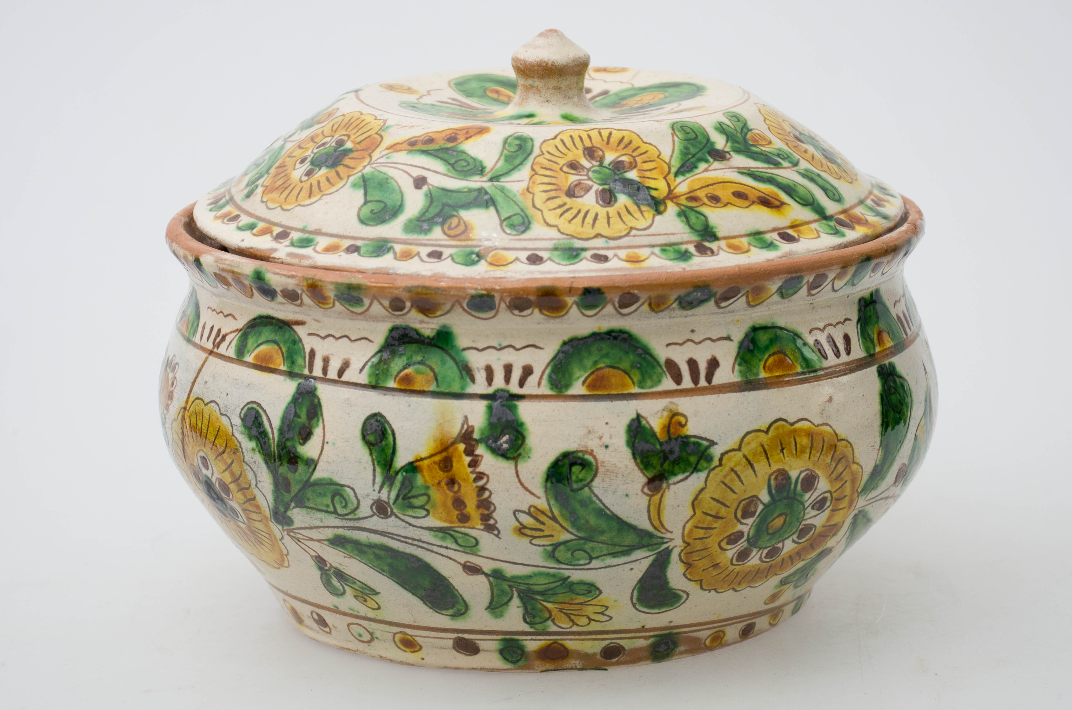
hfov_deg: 24.2
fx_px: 2496
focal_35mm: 84
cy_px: 355
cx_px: 536
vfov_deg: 16.2
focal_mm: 56
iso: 160
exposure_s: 1/125
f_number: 6.3
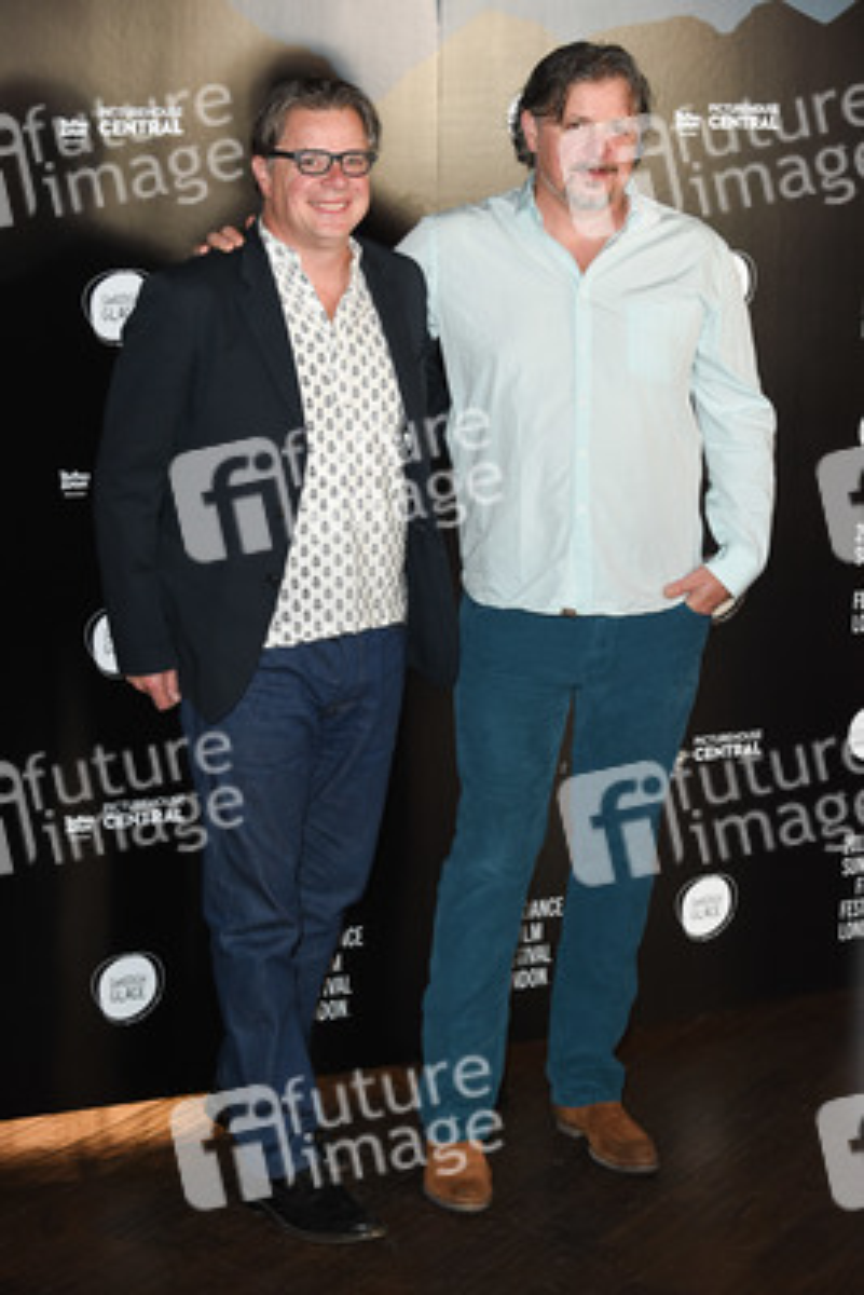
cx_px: 432
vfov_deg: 25.4
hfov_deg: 17.1
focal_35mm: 80
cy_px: 648
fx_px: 2877
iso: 1600
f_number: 4
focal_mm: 80
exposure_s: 1/250
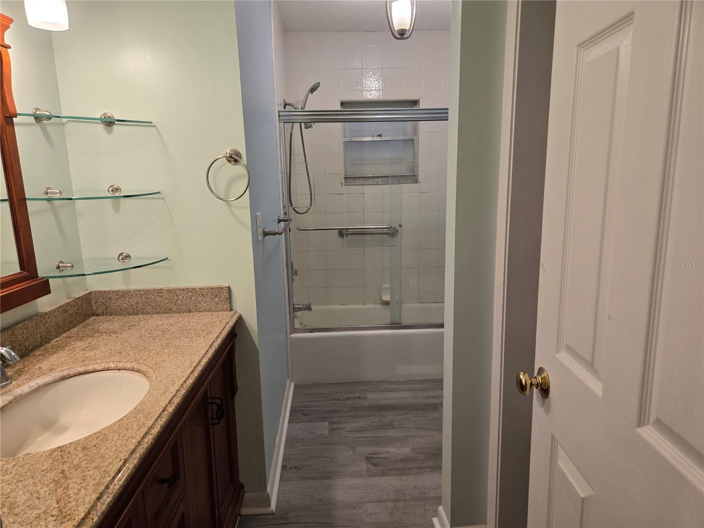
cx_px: 352
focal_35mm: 23
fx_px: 468
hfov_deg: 73.9
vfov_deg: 58.9
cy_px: 264
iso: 125
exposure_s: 1/120
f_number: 1.8
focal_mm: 5.4
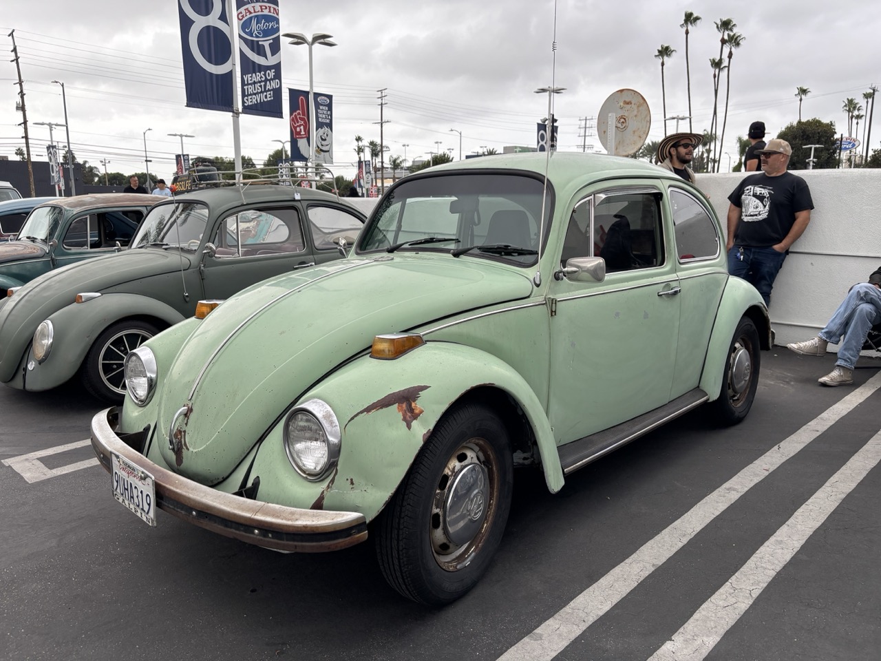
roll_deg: +0.7
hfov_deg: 67.3
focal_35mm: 26
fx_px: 662
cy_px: 330
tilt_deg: -10.5
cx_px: 440
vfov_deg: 53.1
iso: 50
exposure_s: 1/1047
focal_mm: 5.96
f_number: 1.6
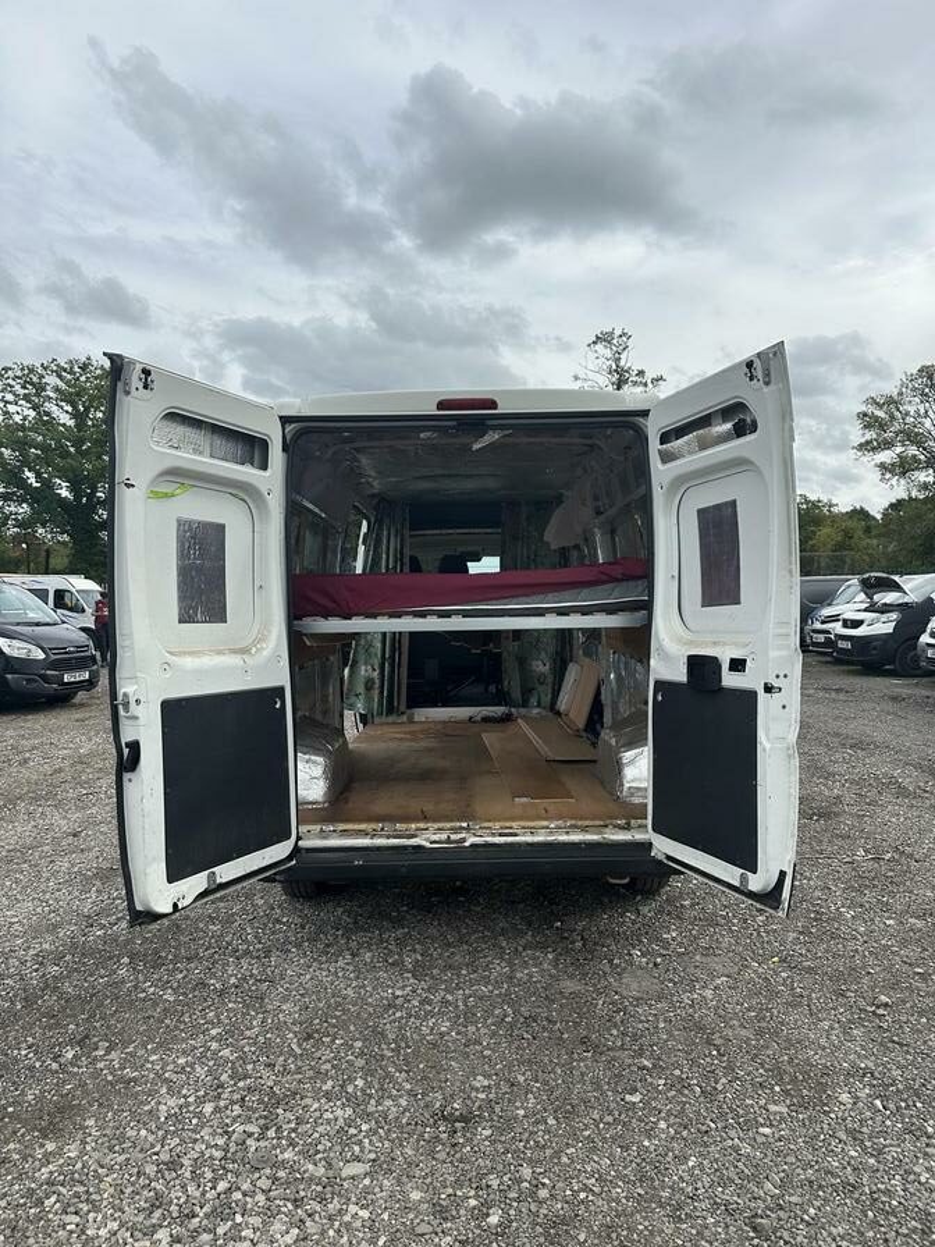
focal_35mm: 24
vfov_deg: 71.6
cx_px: 468
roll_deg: +1.6
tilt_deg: -3.5
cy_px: 624
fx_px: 864
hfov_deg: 56.8
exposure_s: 1/5848
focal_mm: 6.86
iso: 80
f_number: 1.78
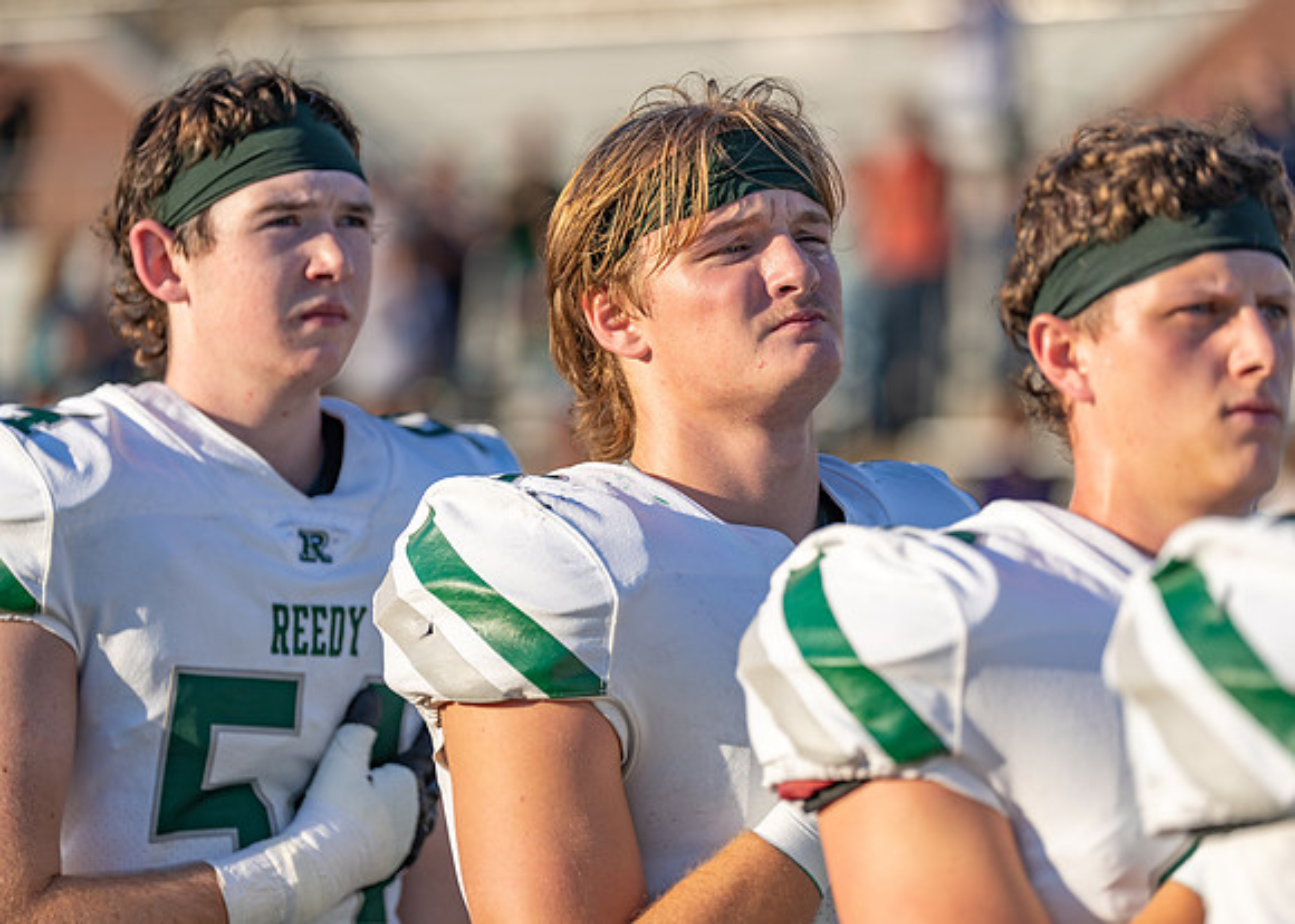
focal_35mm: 153
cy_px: 462
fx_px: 5625
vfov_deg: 9.4
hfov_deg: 13.1
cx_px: 648
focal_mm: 146
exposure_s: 1/1600
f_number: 2.8
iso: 100
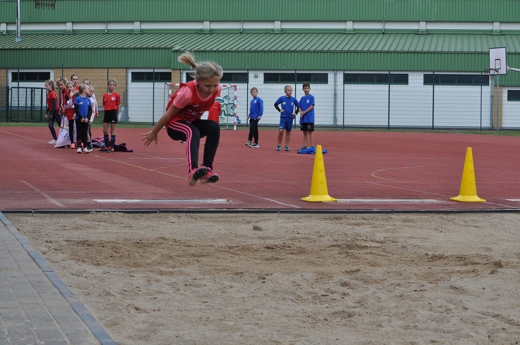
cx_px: 260
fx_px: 1190
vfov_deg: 16.5
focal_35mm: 82
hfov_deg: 24.6
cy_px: 172
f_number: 8
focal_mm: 55
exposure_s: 1/250
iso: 200
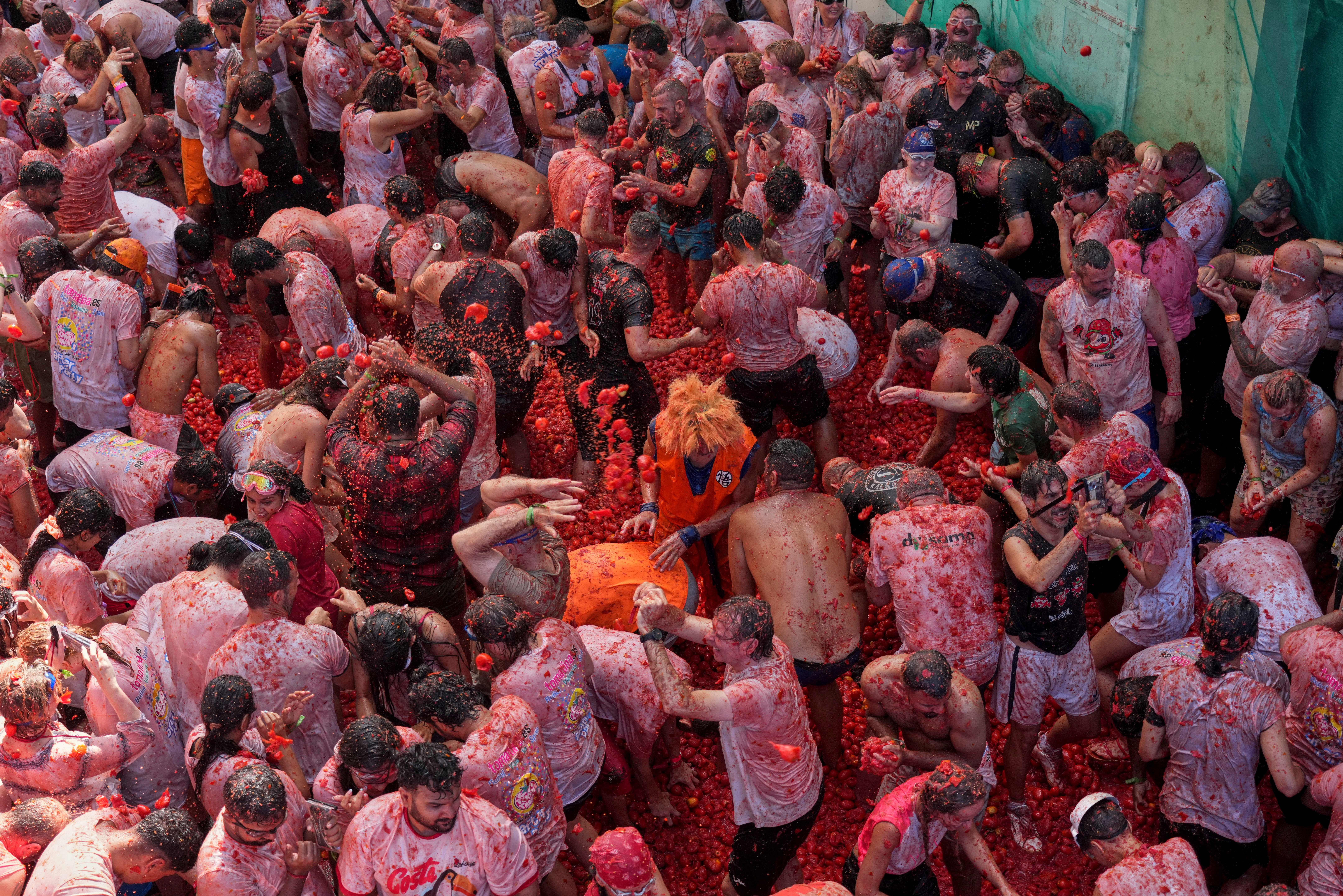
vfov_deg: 27.5
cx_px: 672
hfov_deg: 40.3
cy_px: 448
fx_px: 1828
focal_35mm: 49
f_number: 4
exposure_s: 1/800
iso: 500
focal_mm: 49
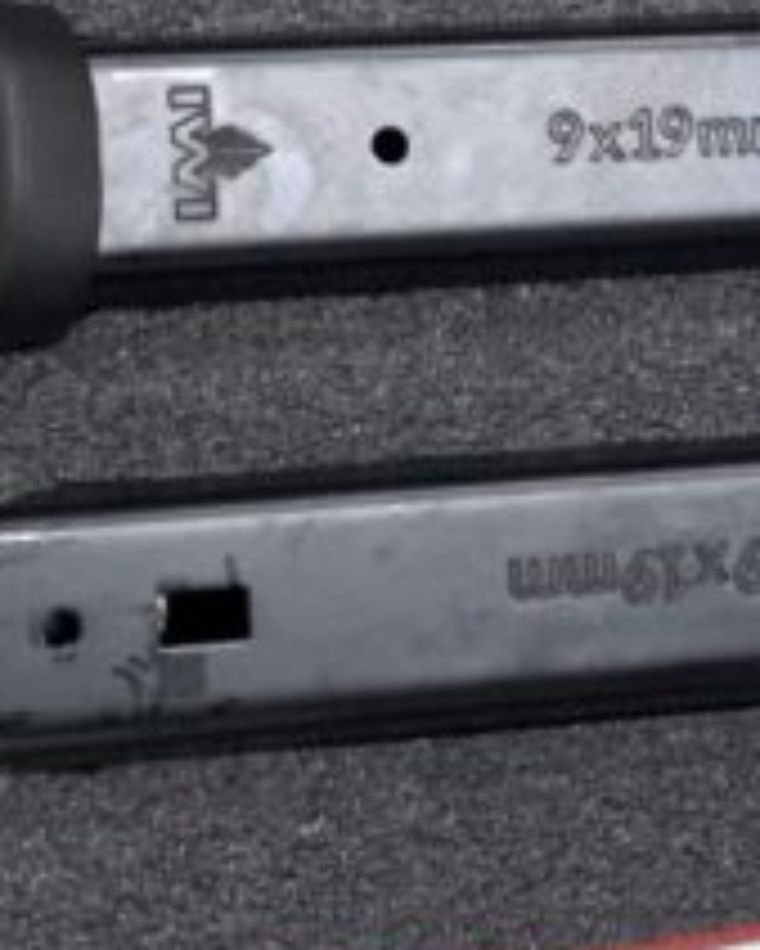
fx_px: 3456
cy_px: 50
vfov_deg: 15.4
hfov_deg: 12.5
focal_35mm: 123
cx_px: 688
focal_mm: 4.25
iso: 400
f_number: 1.8
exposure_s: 1/30
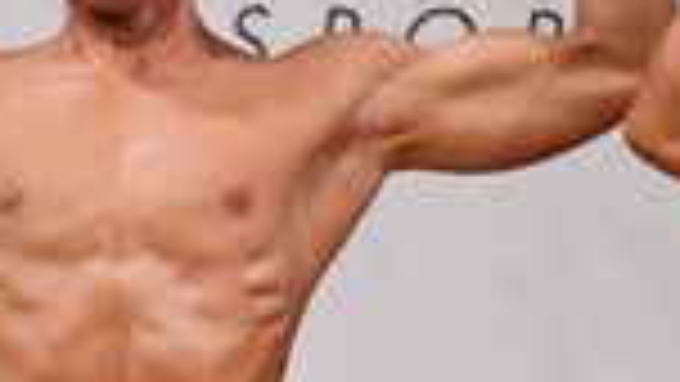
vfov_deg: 0.8
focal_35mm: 1448
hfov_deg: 1.5
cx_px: -394
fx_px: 26113
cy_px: 611
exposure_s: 1/400
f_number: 5.6
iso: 8000
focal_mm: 180
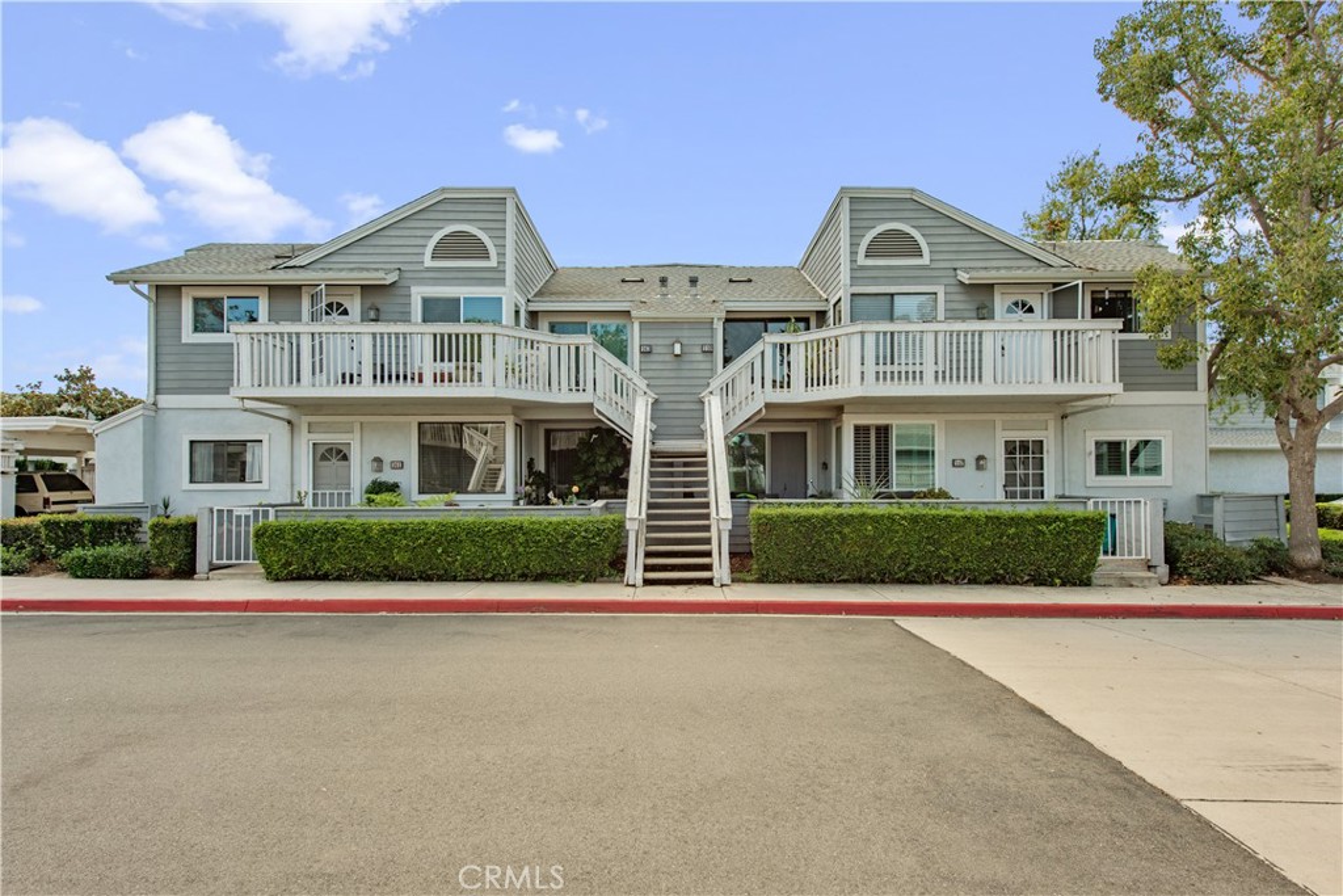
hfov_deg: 86.9
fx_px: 709
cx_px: 672
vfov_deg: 64.6
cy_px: 448
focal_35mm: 19
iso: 200
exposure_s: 1/320
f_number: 9
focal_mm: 19
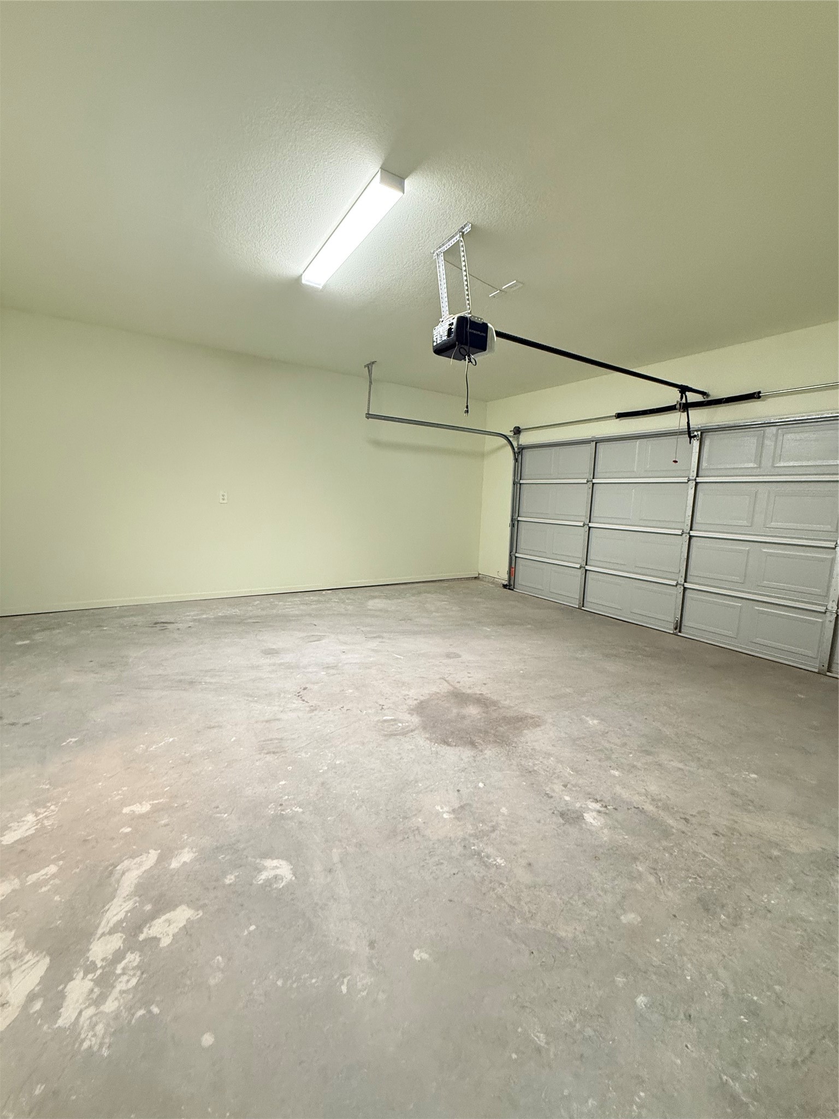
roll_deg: -2.6
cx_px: 420
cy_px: 560
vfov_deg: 102.1
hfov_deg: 85.7
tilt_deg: -7.2
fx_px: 452
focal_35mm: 14
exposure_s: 1/60
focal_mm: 2.22
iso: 500
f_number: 2.2
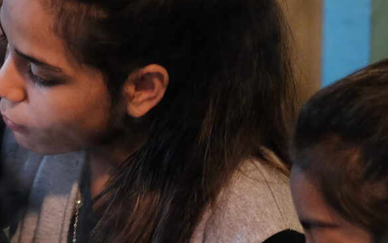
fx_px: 2507
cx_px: 79
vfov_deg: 5.5
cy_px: 123
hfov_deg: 8.8
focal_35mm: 237
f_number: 2
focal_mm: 35
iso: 1000
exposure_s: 1/52
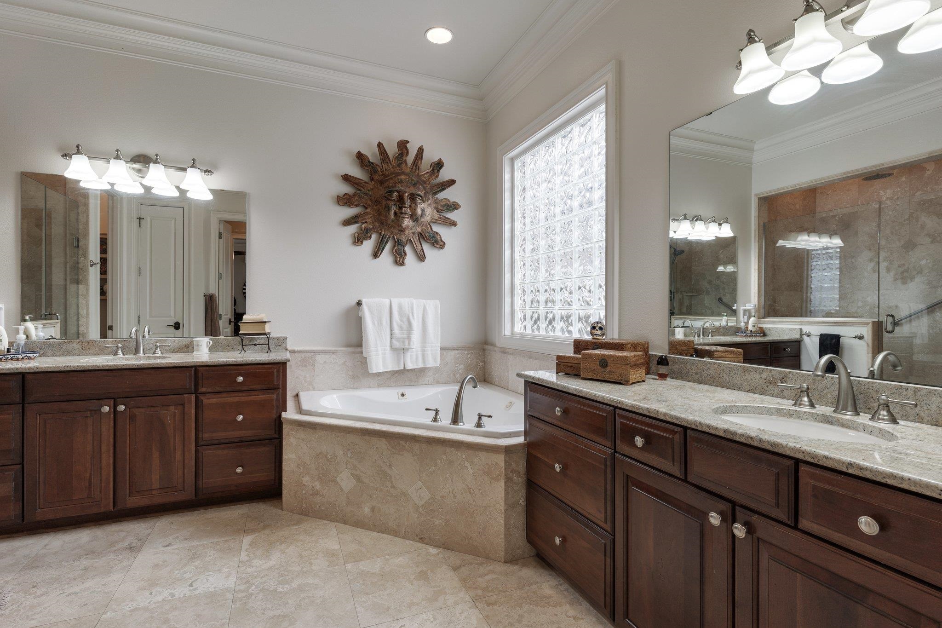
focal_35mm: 17
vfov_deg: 70.4
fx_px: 445
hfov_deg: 93.3
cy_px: 314
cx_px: 471
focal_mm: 17
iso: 100
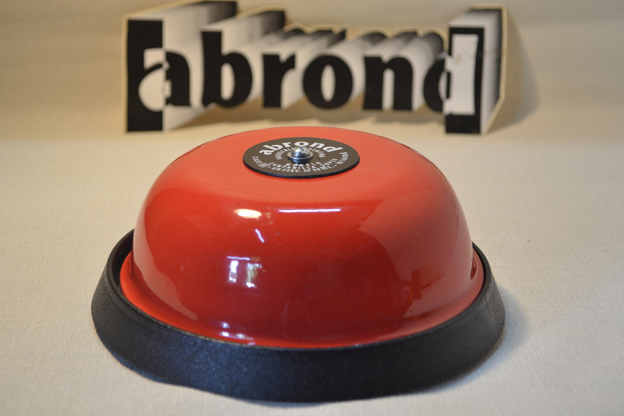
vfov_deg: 20.6
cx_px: 312
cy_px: 208
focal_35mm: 66
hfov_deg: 30.5
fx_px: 1144
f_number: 5.3
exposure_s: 1/20
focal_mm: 44
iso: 400
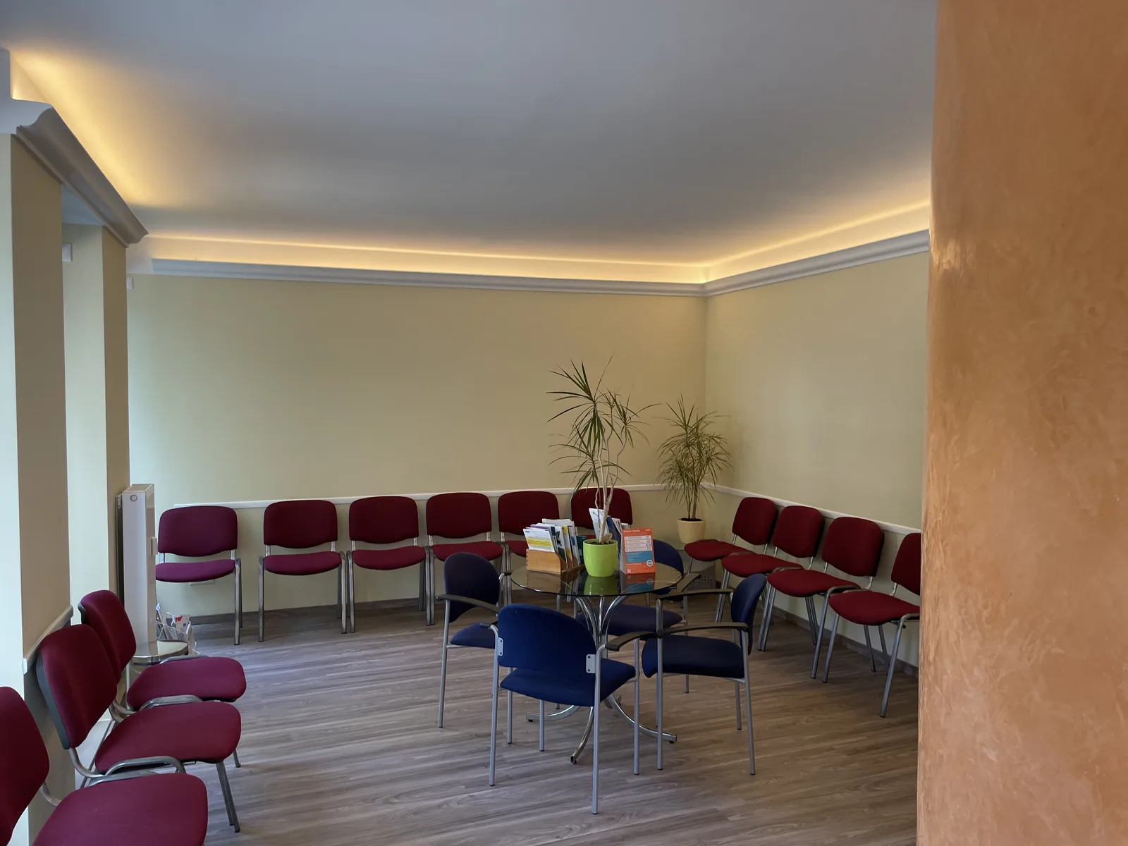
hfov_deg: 67.3
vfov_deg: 53.1
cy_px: 423
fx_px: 847
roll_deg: -0.5
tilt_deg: -2.4
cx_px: 564
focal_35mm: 26
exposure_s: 1/94
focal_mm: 4.2
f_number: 1.6
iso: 64
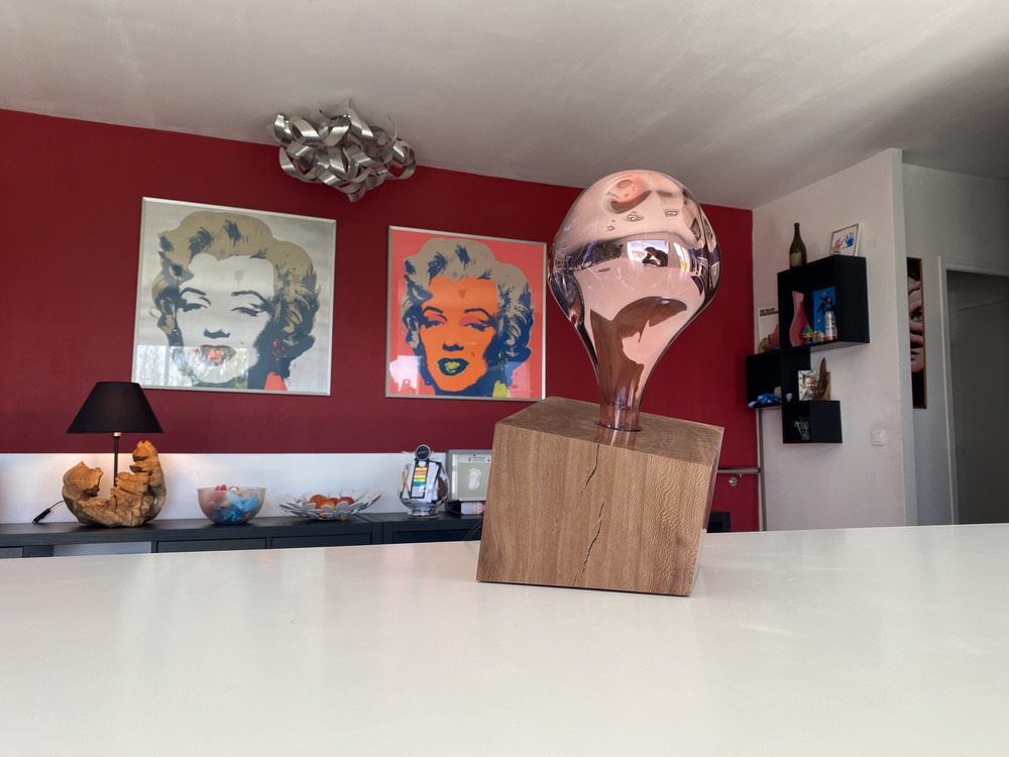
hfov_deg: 67.3
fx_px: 758
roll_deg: -0.3
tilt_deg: +5.6
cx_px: 504
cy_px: 378
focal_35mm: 26
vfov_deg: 53.1
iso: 32
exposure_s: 1/122
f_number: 1.8
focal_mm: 4.25
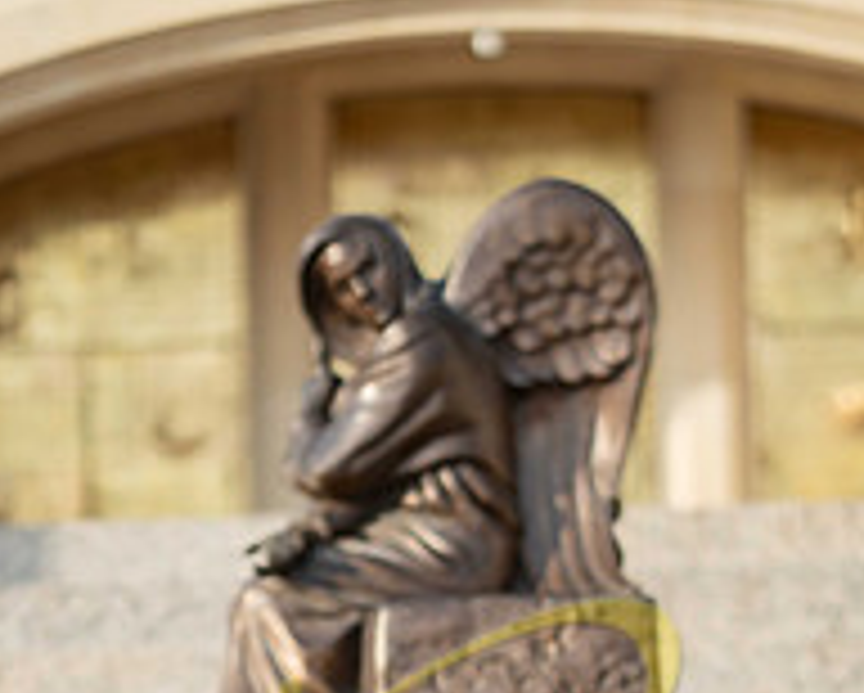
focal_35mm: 187
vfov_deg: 8.2
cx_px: 472
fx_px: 4787
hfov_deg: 10.3
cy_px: 932
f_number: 2.2
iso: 200
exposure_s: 1/2000
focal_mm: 85
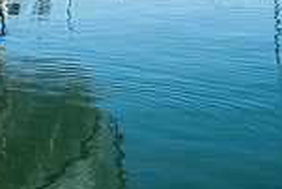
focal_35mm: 100
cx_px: -80
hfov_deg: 19.0
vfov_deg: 12.7
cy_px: -128
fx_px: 784
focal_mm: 24
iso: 320
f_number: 5
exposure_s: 1/2500
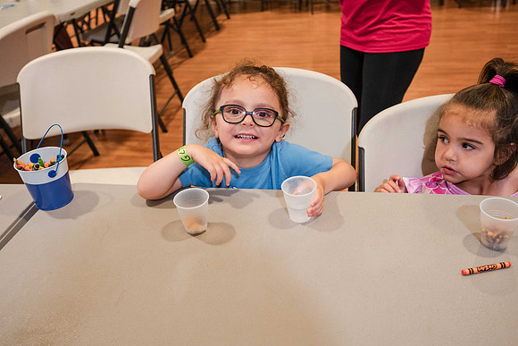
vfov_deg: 41.1
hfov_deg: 58.6
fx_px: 461
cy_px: 173
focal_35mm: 32
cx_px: 258
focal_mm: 30
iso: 3200
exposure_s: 1/80
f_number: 4
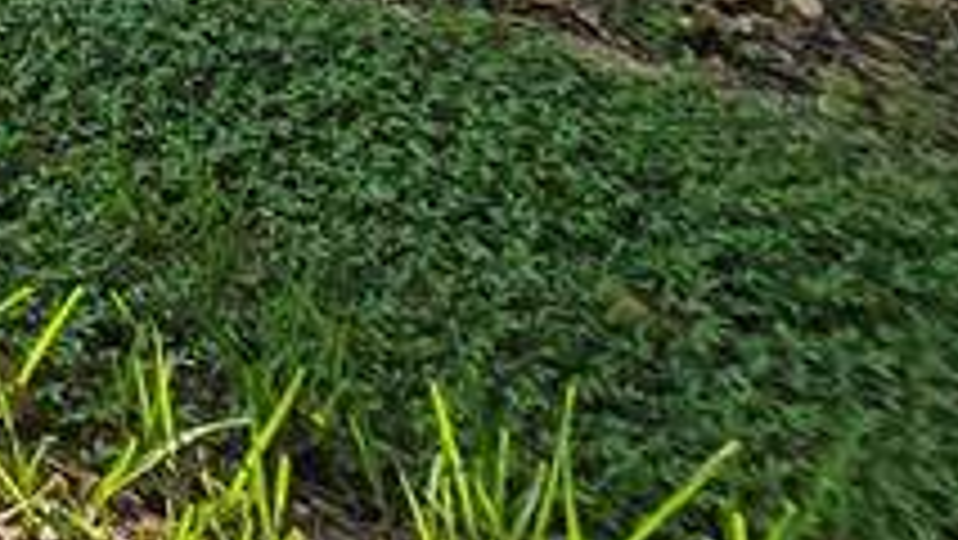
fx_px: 1728
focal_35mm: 68
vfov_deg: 11.9
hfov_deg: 19.2
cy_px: -958
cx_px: -936
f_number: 2.2
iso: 50
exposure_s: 1/970
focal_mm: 2.2
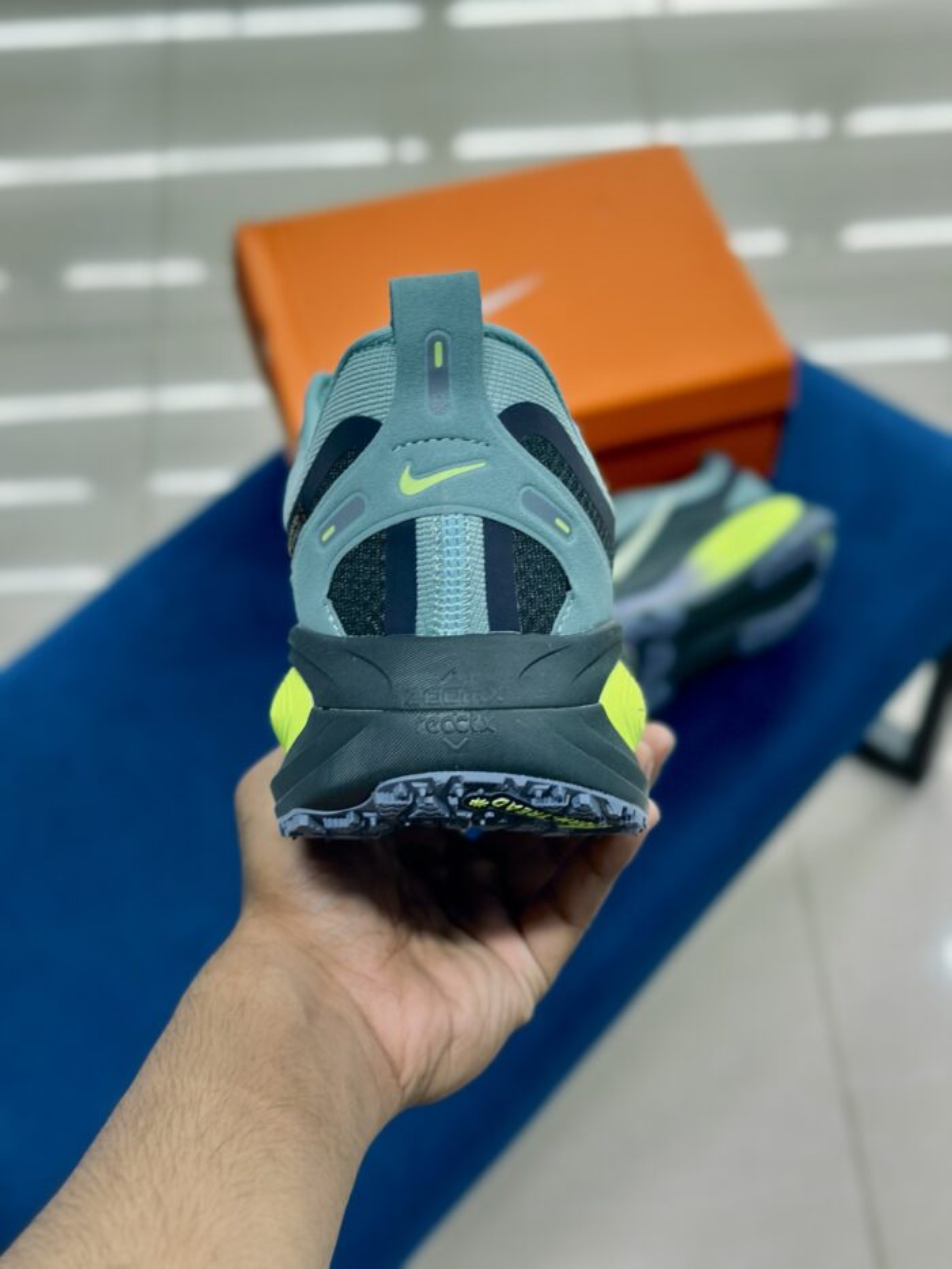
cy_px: 634
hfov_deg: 30.3
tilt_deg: -52.5
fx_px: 1760
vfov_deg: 39.7
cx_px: 476
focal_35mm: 48
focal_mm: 6.86
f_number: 1.78
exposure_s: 1/121
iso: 100
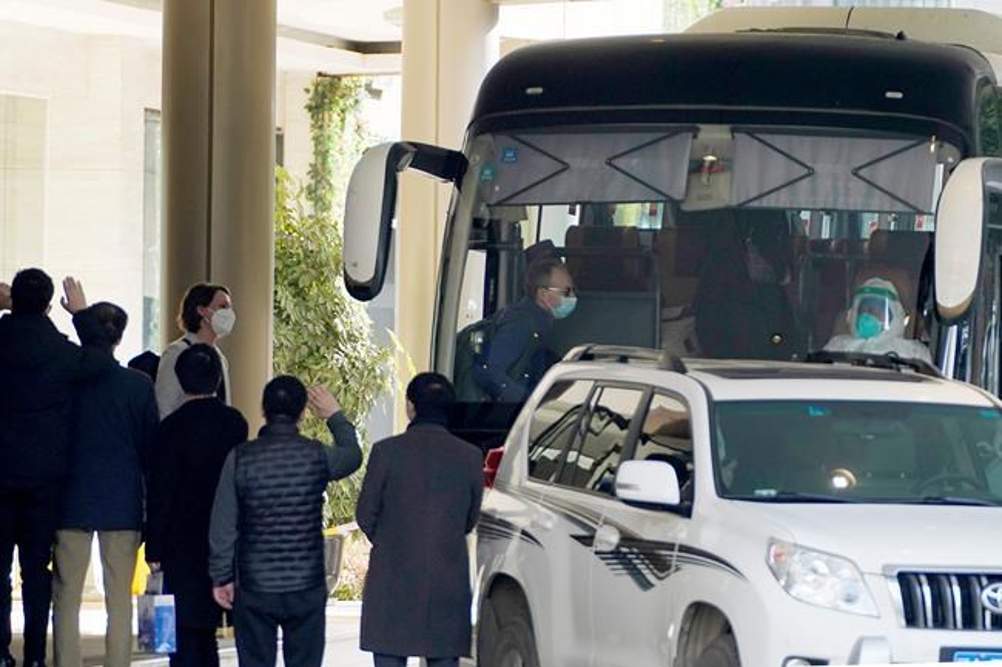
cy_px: 334
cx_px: 501
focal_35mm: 304
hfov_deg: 6.8
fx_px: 8459
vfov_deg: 4.5
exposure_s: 1/800
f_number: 5.6
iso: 1600
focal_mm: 304
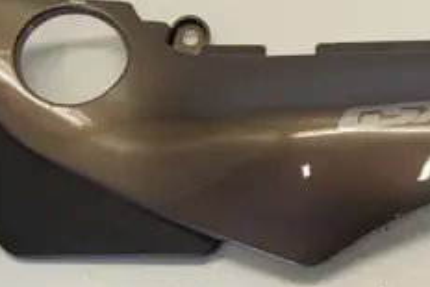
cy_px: 124
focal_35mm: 77
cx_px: 342
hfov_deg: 25.8
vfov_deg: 17.7
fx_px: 920
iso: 400
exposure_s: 1/60
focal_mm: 22
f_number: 4
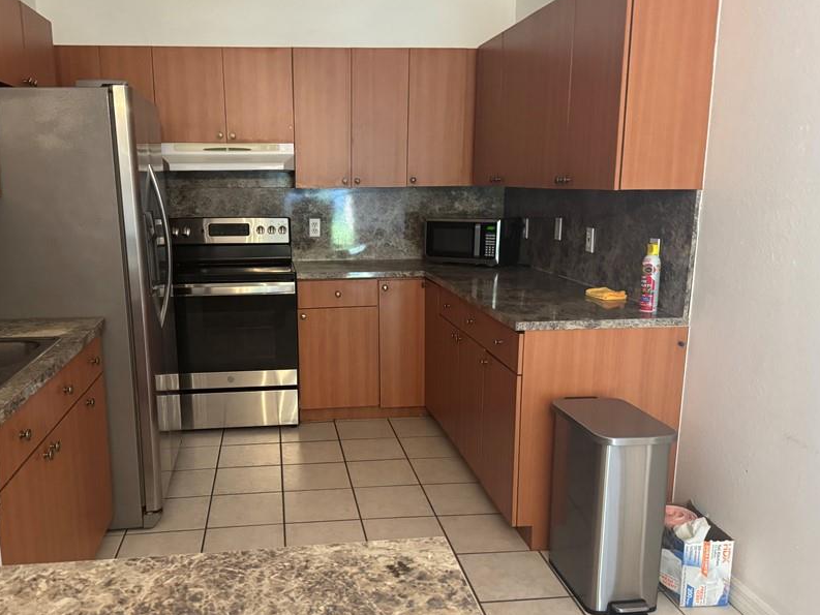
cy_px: 338
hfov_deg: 58.0
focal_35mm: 31
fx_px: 734
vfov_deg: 45.4
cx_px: 343
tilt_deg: -12.1
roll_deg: -0.7
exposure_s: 1/60
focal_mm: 6.76
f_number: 1.78
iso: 500
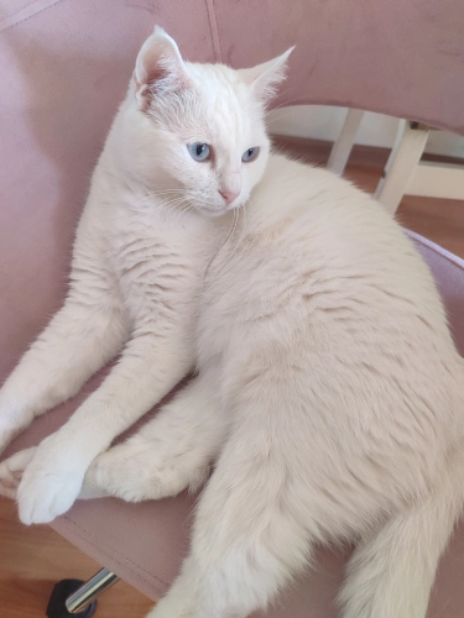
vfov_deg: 69.4
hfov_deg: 54.9
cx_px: 232
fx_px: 447
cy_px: 309
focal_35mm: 25
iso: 460
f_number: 1.89
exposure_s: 1/50
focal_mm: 5.95
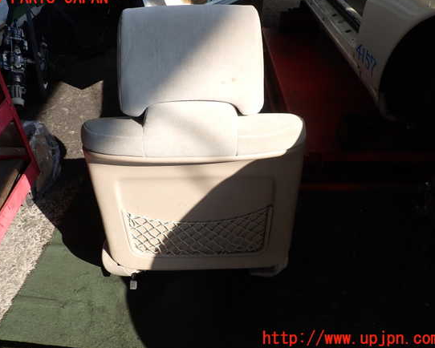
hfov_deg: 64.0
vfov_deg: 53.2
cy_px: 168
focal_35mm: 27
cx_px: 203
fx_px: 348
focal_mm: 4.5
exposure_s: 1/400
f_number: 2.8
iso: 100
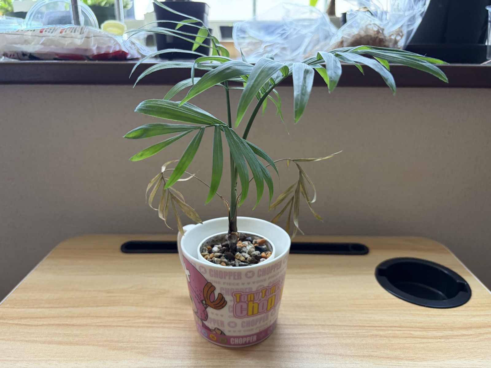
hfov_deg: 67.3
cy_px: 184
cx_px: 246
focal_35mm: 26
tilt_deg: -19.3
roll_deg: +0.3
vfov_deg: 53.1
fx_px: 369
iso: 125
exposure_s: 1/98
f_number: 1.6
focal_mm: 5.96
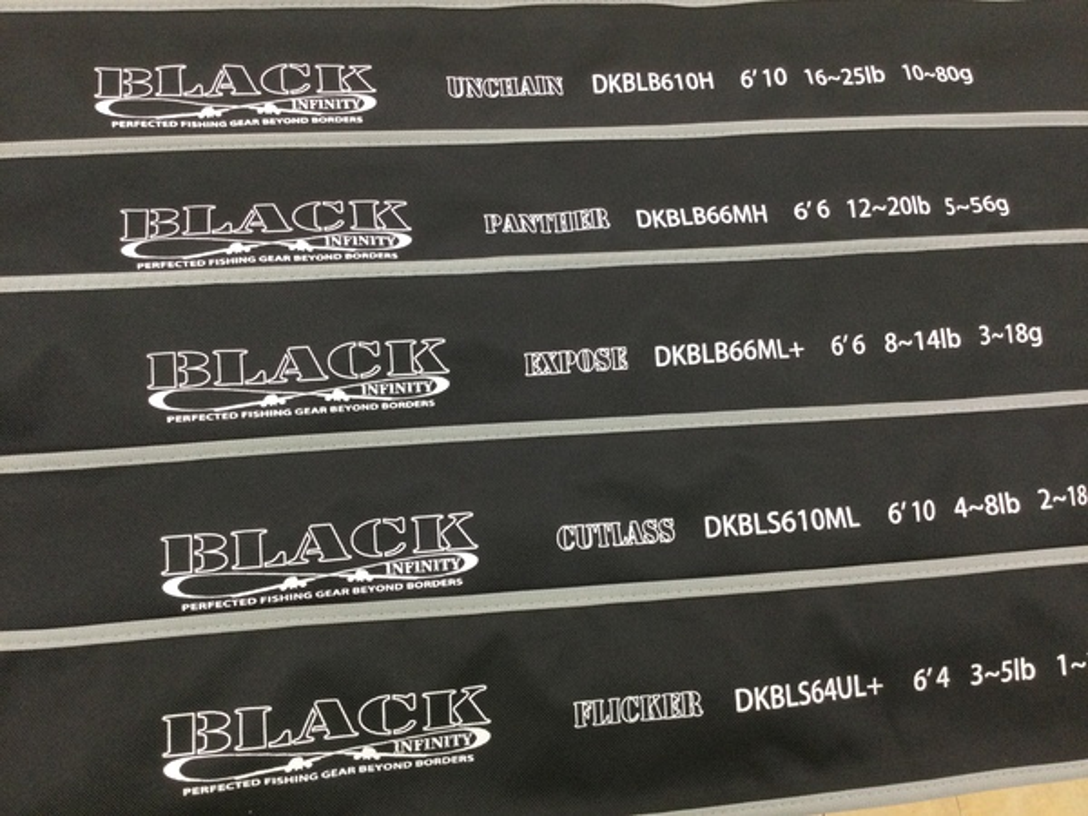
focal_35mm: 31
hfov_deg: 58.4
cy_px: 408
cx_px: 544
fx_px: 974
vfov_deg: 45.4
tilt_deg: -73.2
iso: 64
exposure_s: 1/30
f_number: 2.4
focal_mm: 3.3
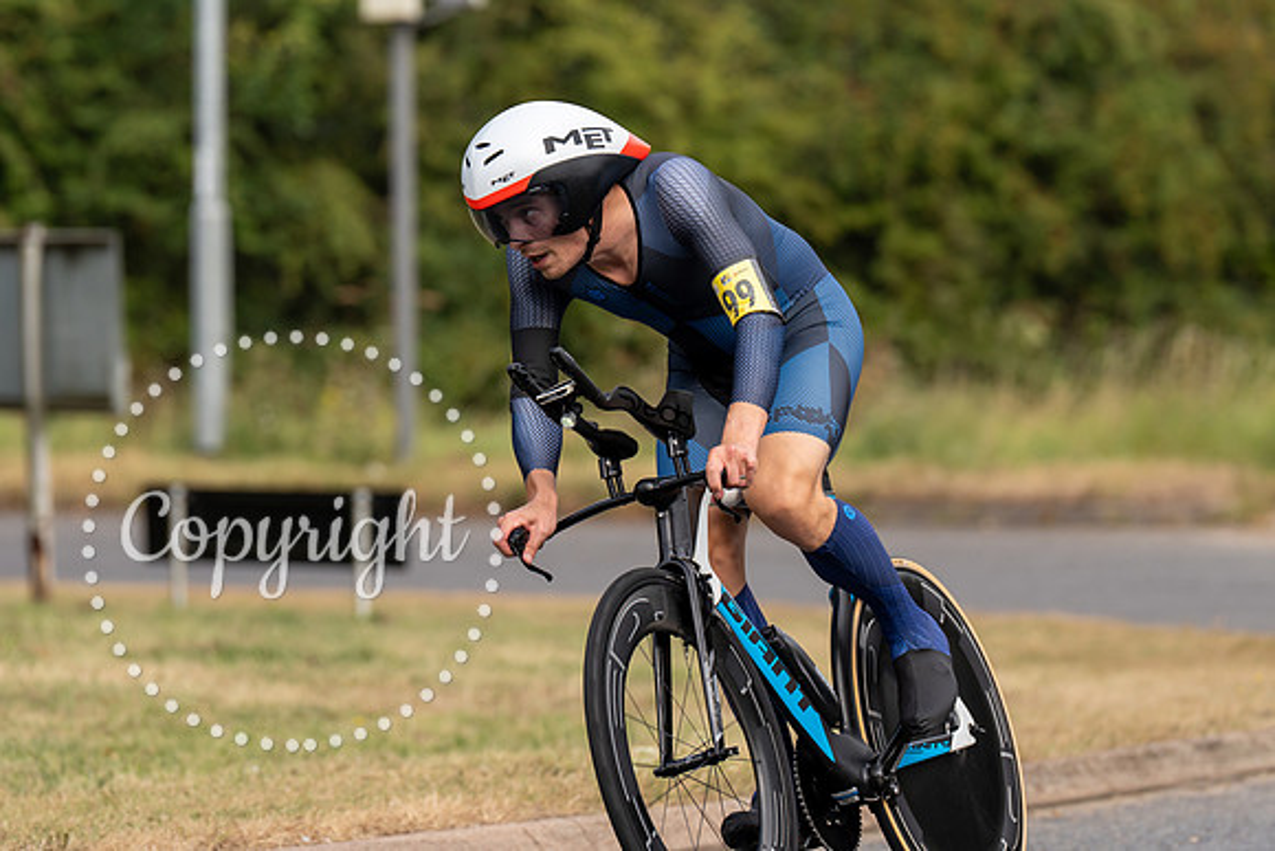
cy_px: 262
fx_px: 9806
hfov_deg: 7.4
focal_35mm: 277
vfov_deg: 5.0
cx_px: 650
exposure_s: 1/1000
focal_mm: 200
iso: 200
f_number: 4
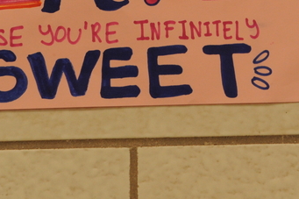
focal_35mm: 150
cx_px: 278
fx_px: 1245
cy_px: -57
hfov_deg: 13.6
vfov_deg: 9.0
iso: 1250
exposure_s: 1/125
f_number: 5.6
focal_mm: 50
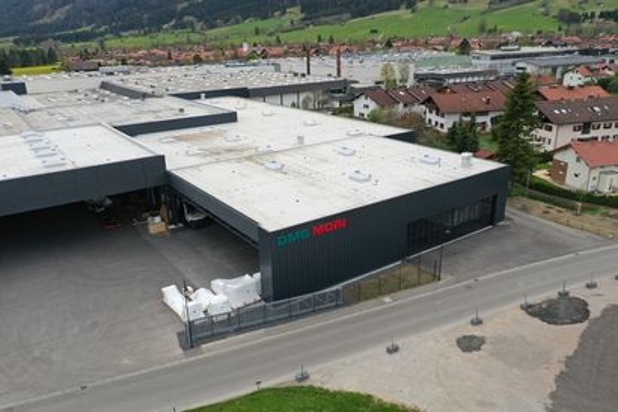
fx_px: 480
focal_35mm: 28
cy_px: 206
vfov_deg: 46.4
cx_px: 309
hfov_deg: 65.5
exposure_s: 1/100
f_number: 4
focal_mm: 10.26
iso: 100
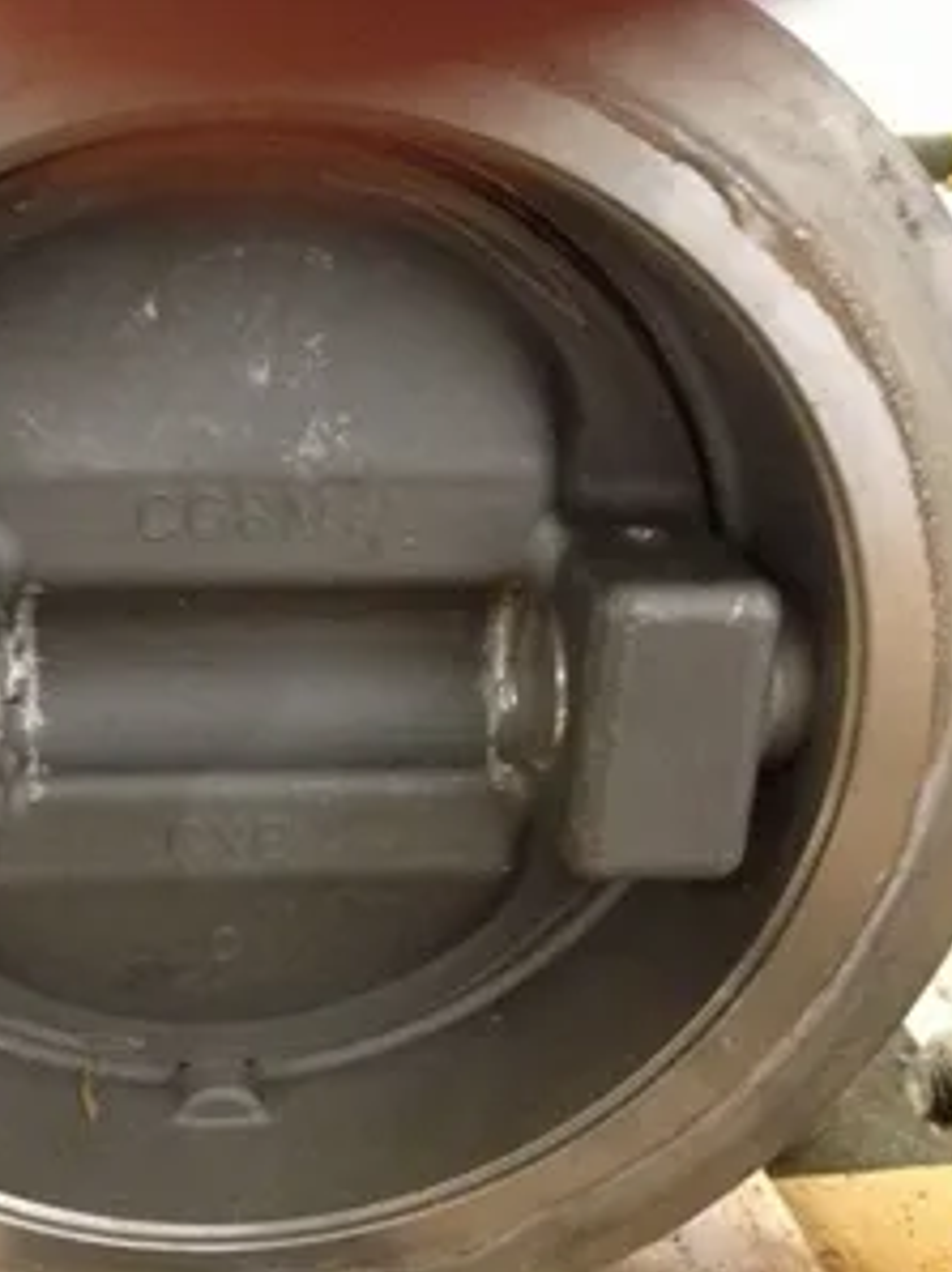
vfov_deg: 40.5
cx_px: 196
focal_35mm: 47
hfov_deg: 30.1
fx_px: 1726
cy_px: 636
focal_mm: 4.28
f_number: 2.4
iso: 640
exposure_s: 1/15
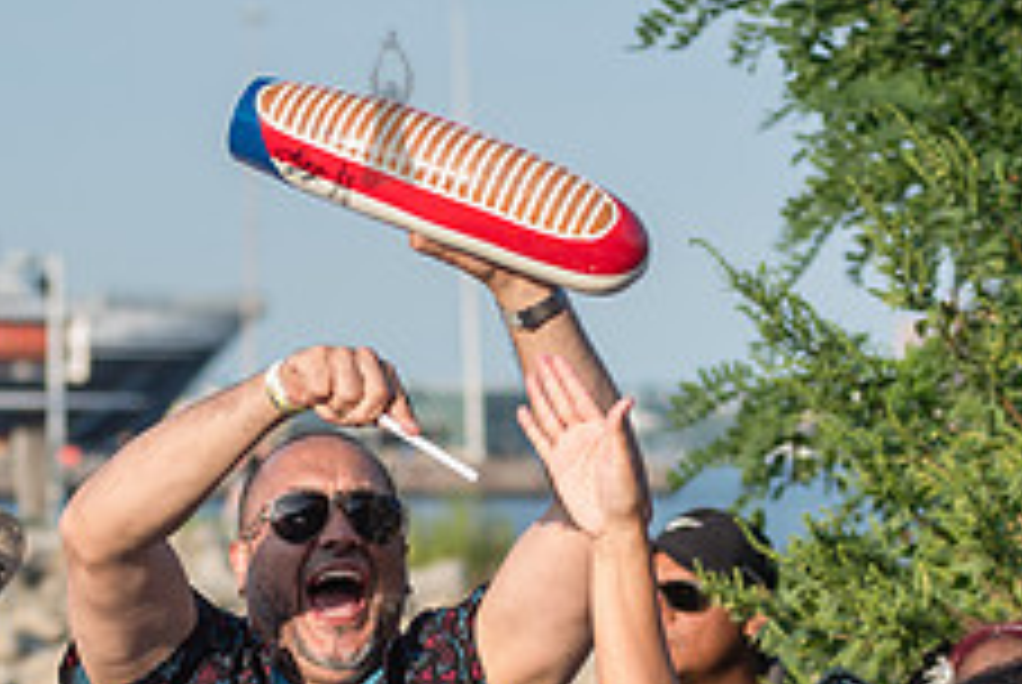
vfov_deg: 6.7
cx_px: 387
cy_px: 542
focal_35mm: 204
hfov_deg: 10.1
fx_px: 5799
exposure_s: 1/800
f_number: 4
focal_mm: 80
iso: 320
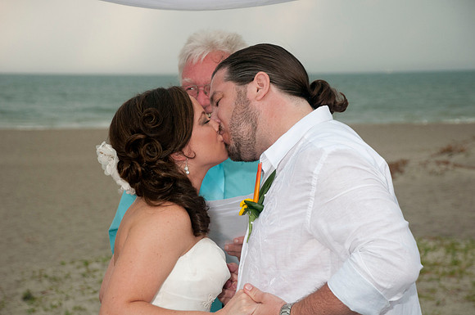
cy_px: 158
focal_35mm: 112
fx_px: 1482
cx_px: 238
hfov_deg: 18.2
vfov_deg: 12.1
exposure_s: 1/125
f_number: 5.6
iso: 400
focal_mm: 75
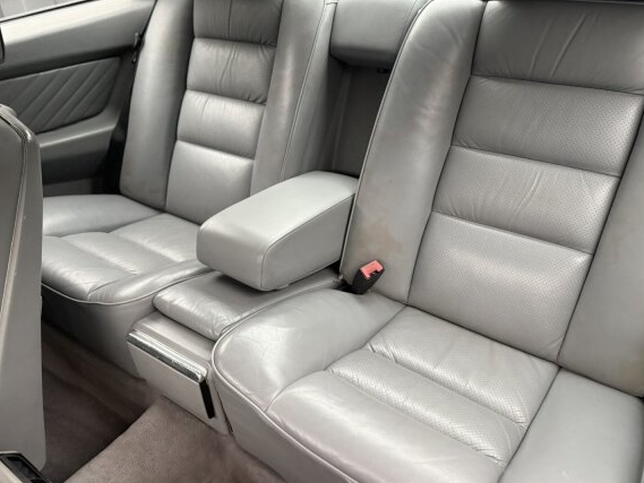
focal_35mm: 27
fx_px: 502
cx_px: 314
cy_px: 242
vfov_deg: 51.4
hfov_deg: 65.3
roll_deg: +3.7
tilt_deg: -33.1
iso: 800
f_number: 1.78
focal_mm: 6.76
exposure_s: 1/59
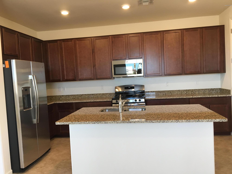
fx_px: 194
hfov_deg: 61.7
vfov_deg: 48.2
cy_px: 87
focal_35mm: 29
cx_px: 116
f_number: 2.2
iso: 40
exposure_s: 1/30
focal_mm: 4.15
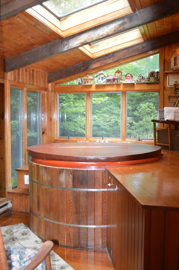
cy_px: 135
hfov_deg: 34.1
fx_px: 292
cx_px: 90
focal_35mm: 39
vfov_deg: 49.6
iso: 500
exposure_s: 1/60
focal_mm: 26
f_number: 4.2
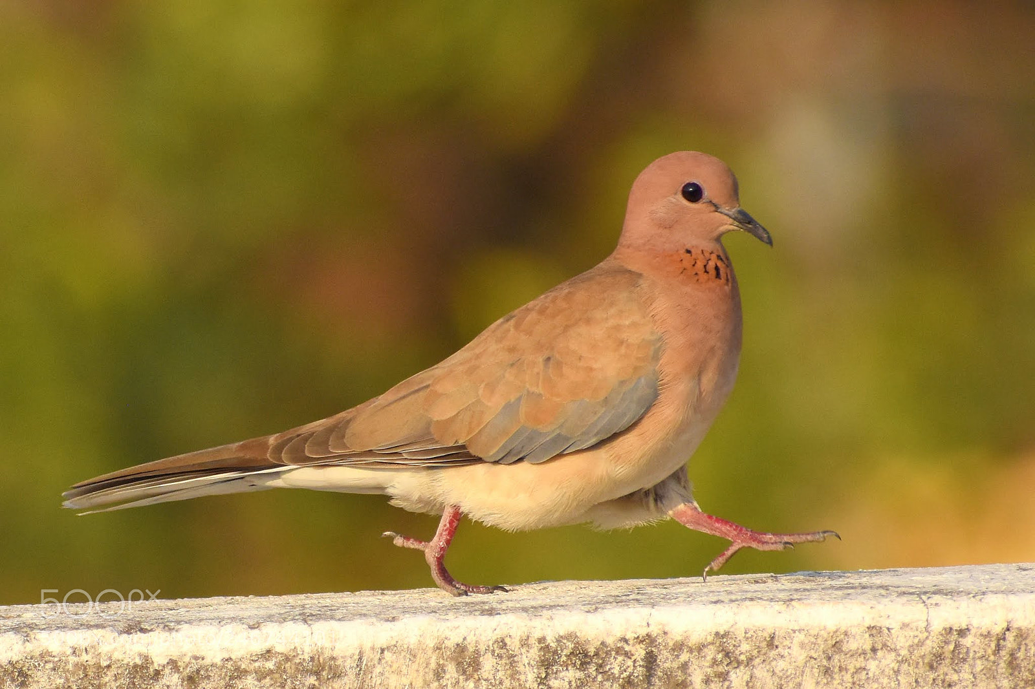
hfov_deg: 4.6
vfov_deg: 3.1
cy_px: 344
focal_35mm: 450
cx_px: 518
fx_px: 12934
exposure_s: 1/2000
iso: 560
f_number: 8
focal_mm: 300
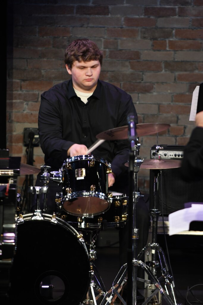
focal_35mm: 400
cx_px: 102
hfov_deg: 3.4
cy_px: 152
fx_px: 3382
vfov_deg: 5.2
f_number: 3.2
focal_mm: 200
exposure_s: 1/60
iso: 320
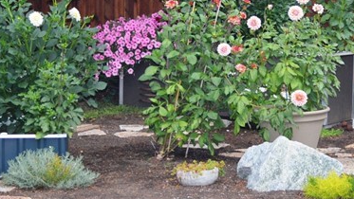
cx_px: 255
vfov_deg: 9.4
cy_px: 5
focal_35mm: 128
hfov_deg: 16.7
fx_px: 1202
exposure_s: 1/60
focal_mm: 28
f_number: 4.5
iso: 450
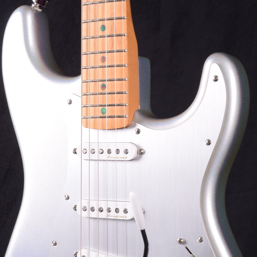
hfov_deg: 20.6
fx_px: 706
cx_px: 128
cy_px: 200
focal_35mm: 84
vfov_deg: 20.4
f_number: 13
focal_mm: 32
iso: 200
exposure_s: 1/200
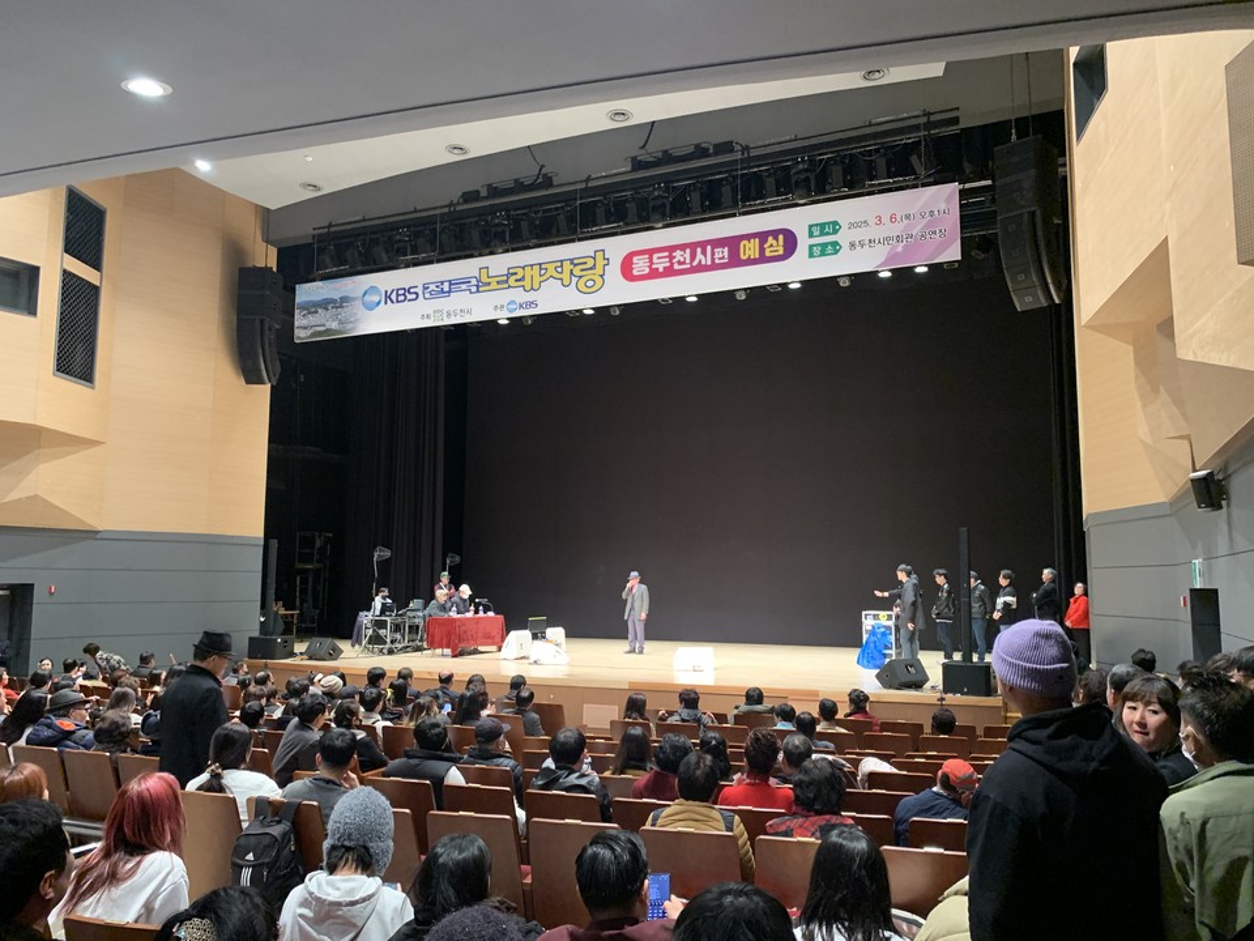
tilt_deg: +7.0
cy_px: 470
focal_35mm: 26
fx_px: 942
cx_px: 627
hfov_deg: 67.3
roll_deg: -0.3
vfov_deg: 53.1
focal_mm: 4.25
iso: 400
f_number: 1.8
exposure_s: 1/38
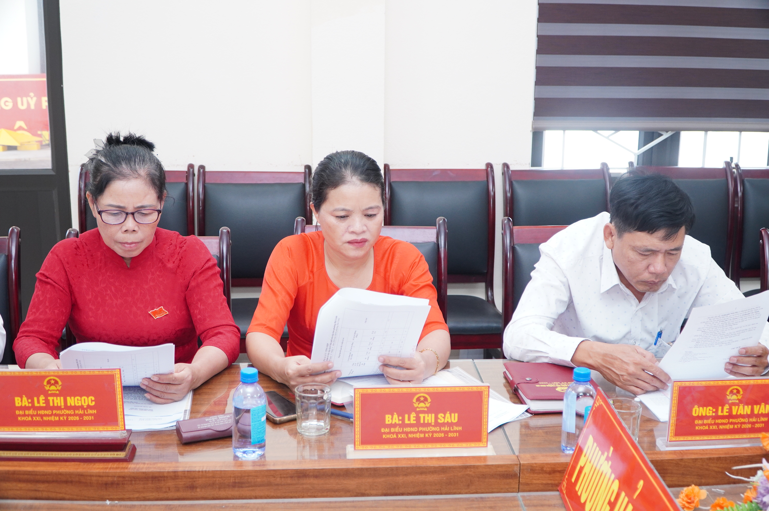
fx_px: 896
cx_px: 384
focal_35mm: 42
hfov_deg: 46.4
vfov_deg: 31.8
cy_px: 256
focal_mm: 28
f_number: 4
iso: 1250
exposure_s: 1/160
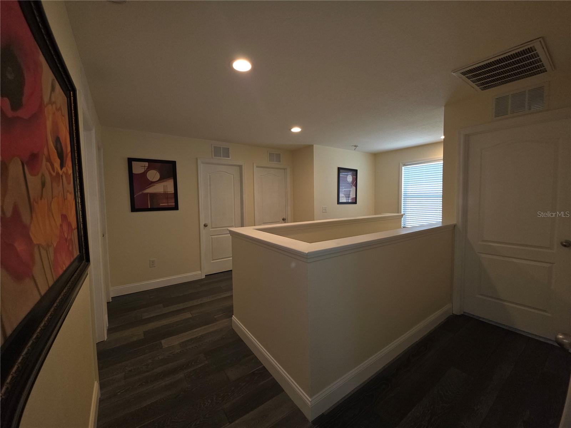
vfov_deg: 89.9
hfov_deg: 106.2
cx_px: 286
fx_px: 214
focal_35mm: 13
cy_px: 214
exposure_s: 1/60
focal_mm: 2.2
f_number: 1.9
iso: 50
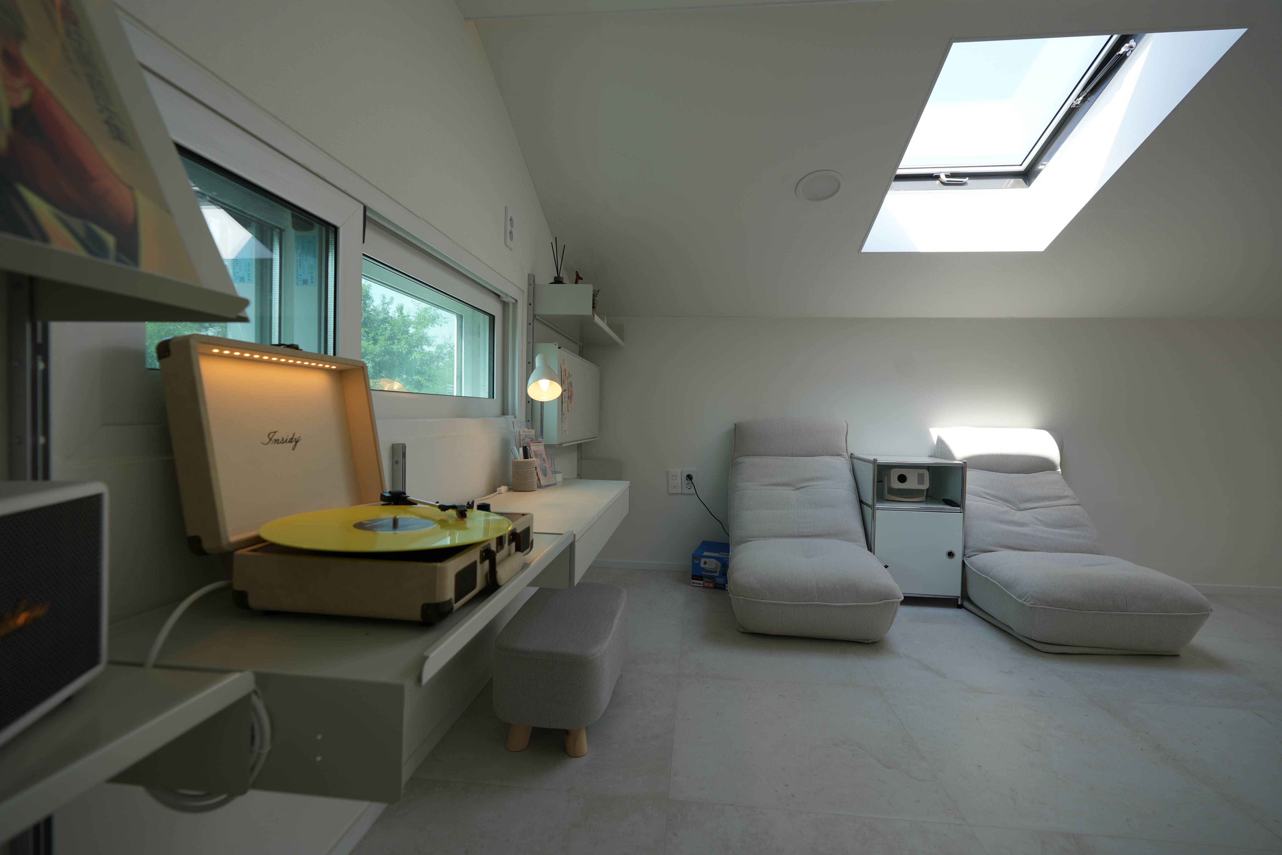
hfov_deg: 96.7
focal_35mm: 16
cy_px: 428
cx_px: 641
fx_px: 570
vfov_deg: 73.7
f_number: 5
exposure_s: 1/100
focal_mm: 16
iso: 100
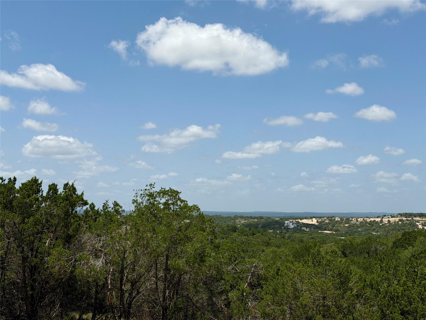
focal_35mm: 48
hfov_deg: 39.7
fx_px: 591
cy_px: 160
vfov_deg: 30.3
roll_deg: -0.5
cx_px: 213
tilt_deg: +5.7
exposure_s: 1/8772
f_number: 1.78
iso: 64
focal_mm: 6.76
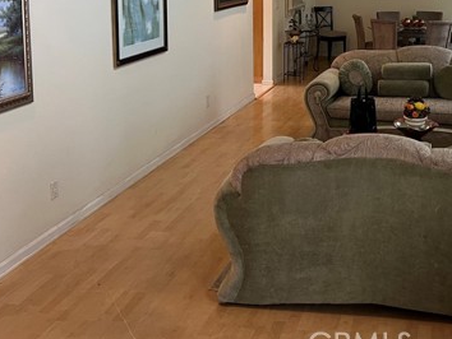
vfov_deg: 30.0
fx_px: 614
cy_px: 56
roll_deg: -1.5
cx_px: 382
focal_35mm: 47
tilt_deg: -8.5
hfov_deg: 38.4
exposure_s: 1/60
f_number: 1.5
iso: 160
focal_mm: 5.7
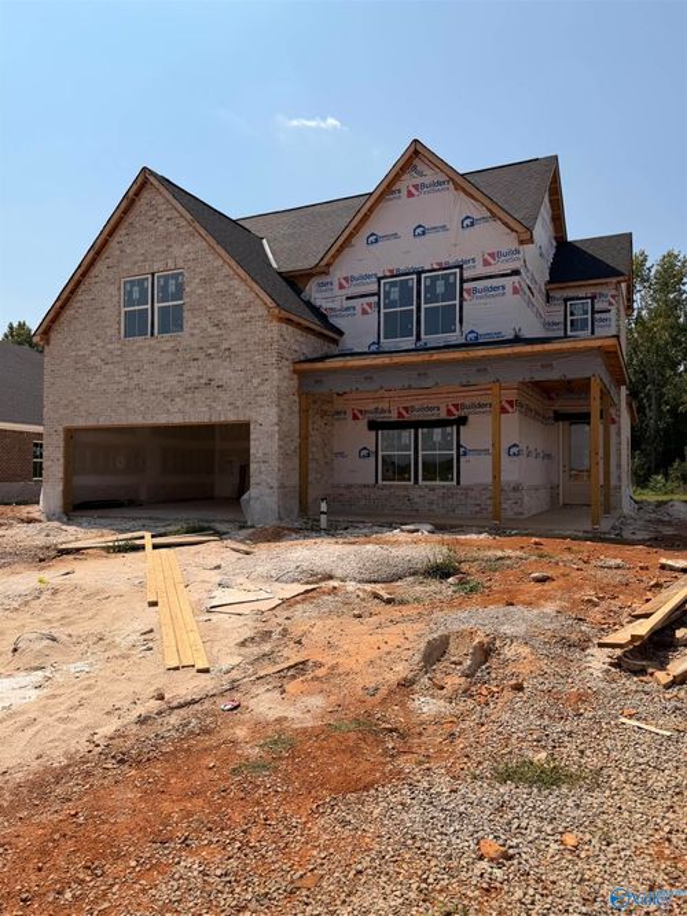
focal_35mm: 24
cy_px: 458
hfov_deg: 56.8
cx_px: 344
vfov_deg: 71.6
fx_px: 635
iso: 80
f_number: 1.78
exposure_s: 1/10309
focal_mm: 6.76
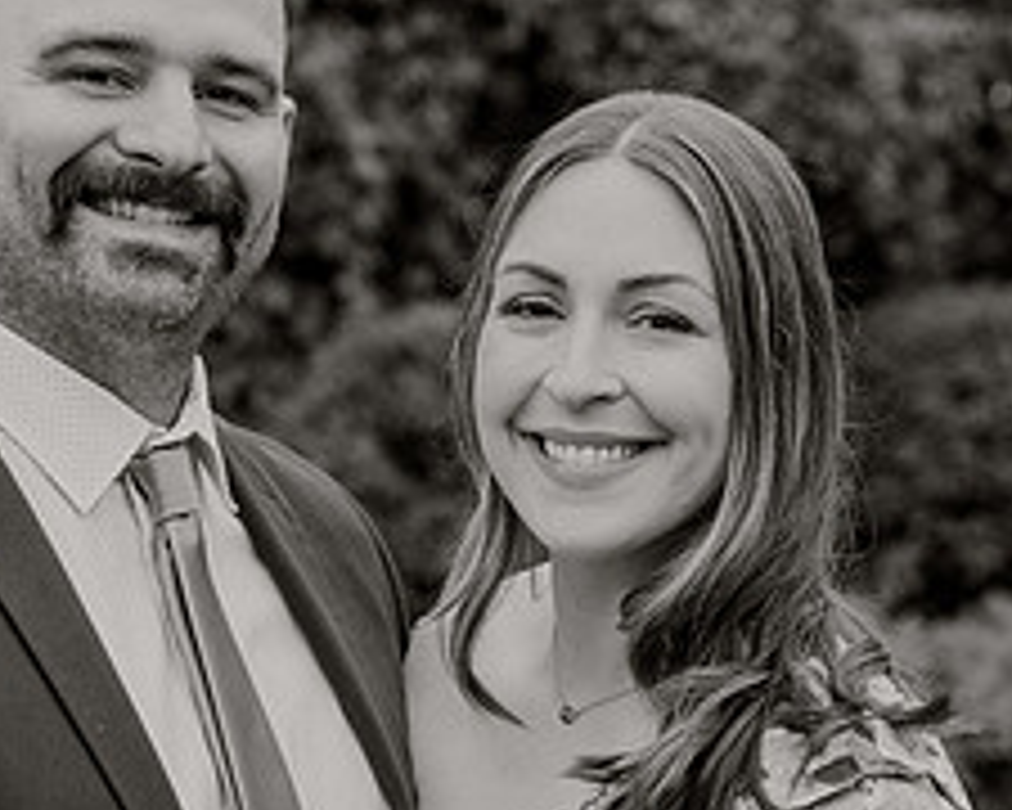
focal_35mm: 138
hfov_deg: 14.0
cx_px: 467
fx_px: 4133
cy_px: 604
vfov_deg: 11.2
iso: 200
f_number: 3.5
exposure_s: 1/640
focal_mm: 52
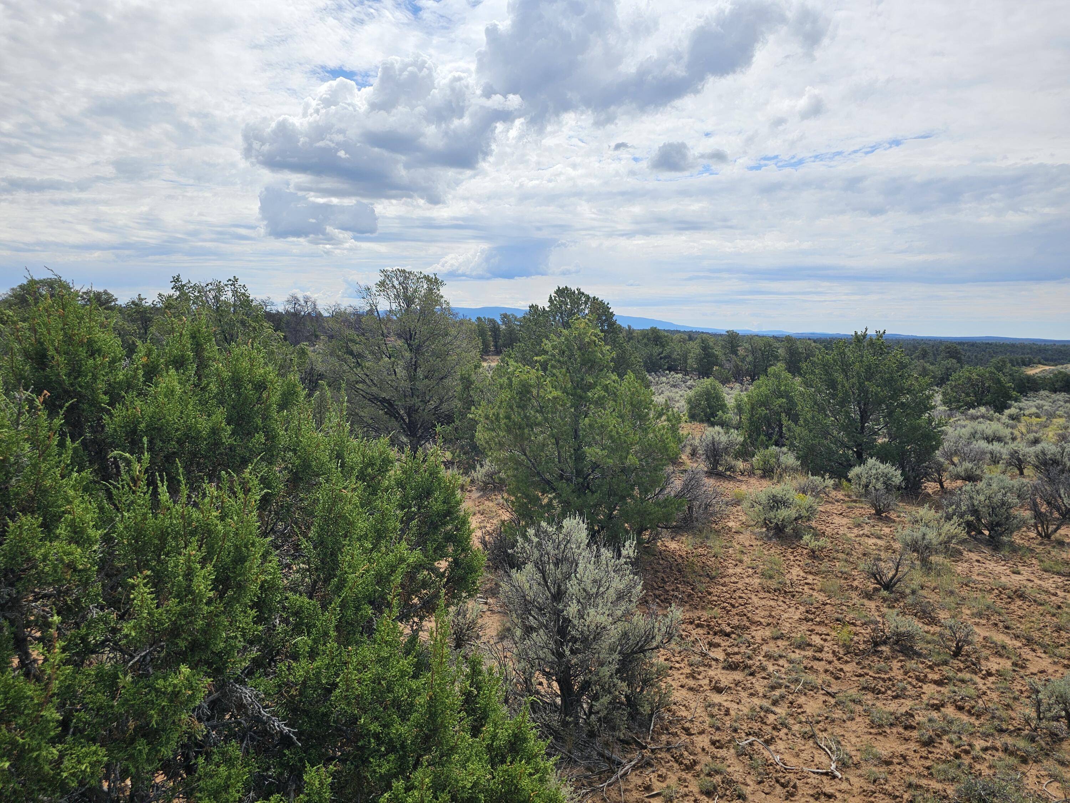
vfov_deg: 58.9
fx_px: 711
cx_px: 535
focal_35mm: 23
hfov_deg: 73.9
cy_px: 402
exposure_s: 1/1154
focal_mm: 6.3
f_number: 1.7
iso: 10
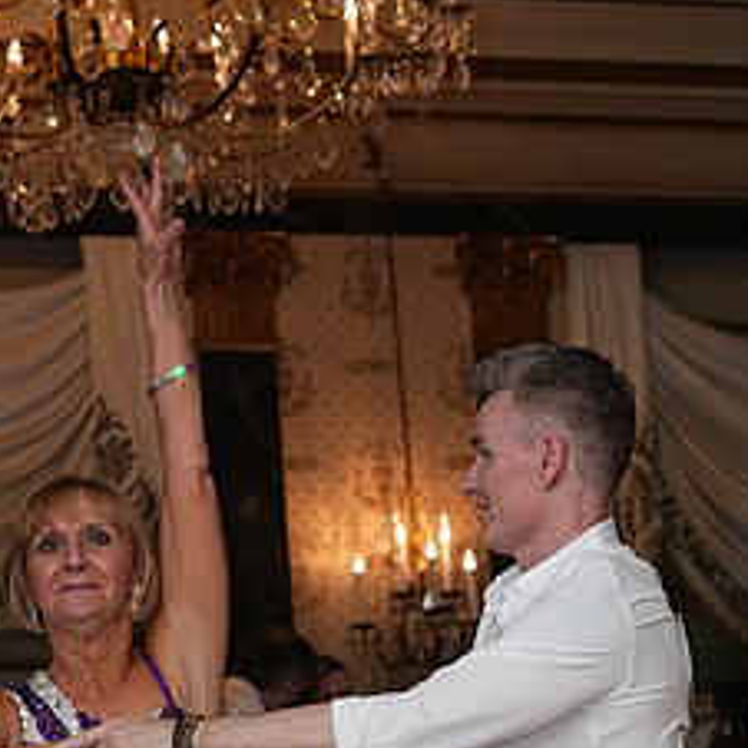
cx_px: 349
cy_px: 900
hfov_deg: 11.0
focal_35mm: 159
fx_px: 3887
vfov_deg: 10.8
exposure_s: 1/200
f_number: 5
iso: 5000
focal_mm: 73
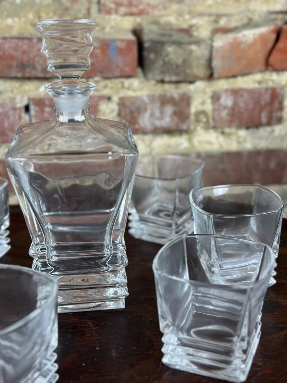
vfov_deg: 39.7
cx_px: 144
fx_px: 531
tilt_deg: -21.2
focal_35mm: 48
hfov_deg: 30.3
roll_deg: +1.5
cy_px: 192
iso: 80
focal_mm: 6.86
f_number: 1.78
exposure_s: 1/100
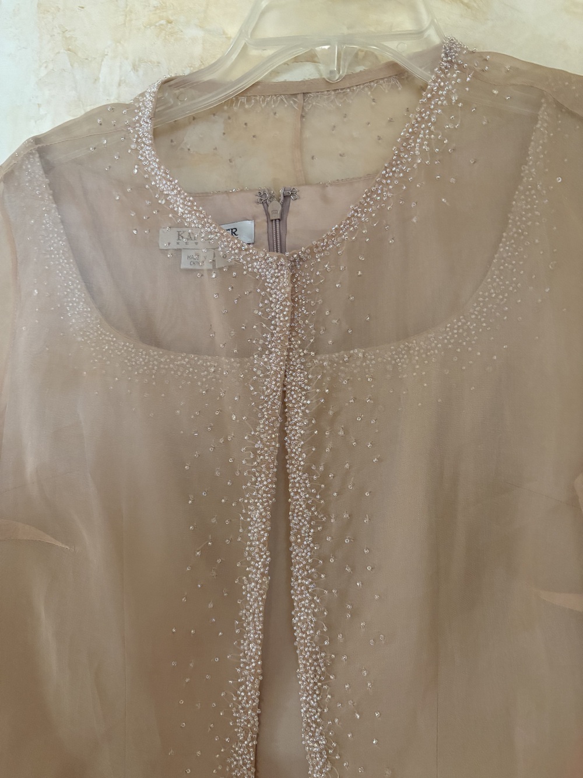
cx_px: 292
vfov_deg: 67.3
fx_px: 584
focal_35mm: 26
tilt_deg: +0.9
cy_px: 389
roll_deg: -3.0
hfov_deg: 53.1
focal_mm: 5.96
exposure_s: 1/59
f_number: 1.6
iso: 500
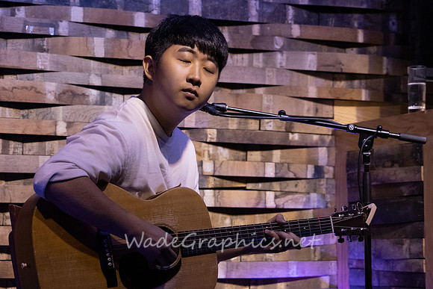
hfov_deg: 20.2
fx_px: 1218
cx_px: 218
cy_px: 158
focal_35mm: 101
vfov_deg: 13.5
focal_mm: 78
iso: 6400
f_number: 6.3
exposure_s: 1/125
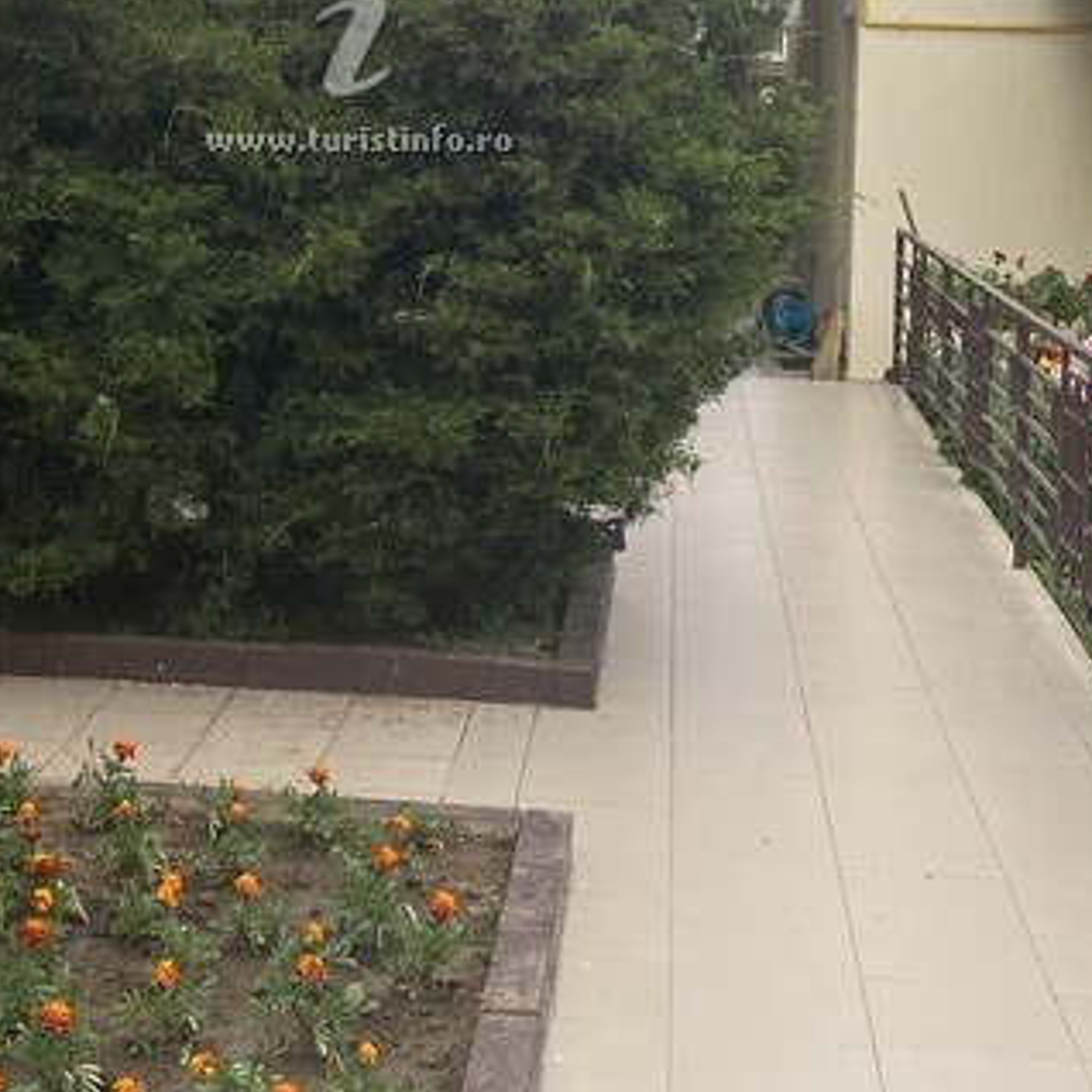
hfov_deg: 23.3
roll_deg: -0.9
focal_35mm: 74
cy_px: 110
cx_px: 426
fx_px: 2641
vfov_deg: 22.8
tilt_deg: +0.9
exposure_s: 1/2410
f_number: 1.8
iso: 32
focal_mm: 4.25
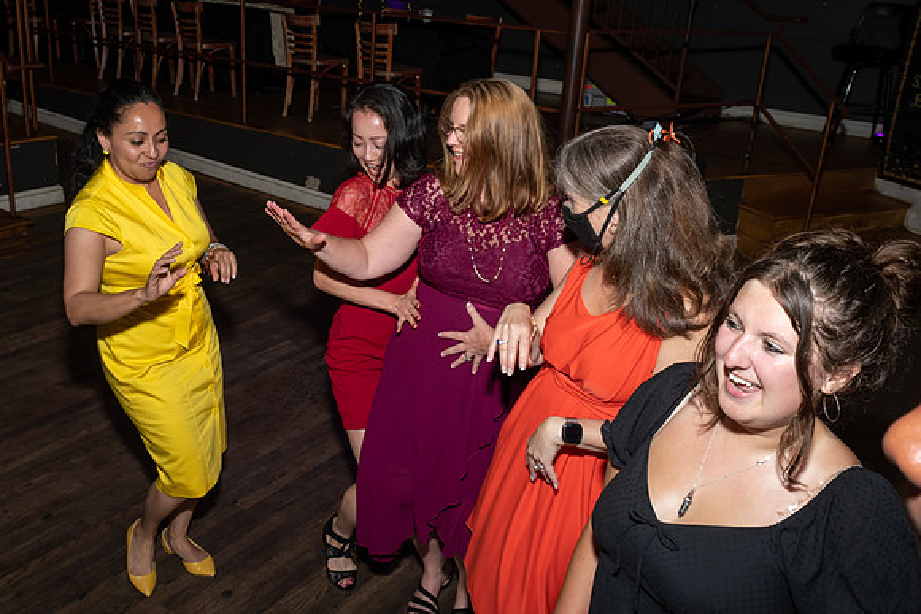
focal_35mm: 35
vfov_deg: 38.1
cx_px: 392
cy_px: 263
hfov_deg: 54.6
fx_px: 888
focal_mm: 17
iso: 400
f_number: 6.3
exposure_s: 1/250
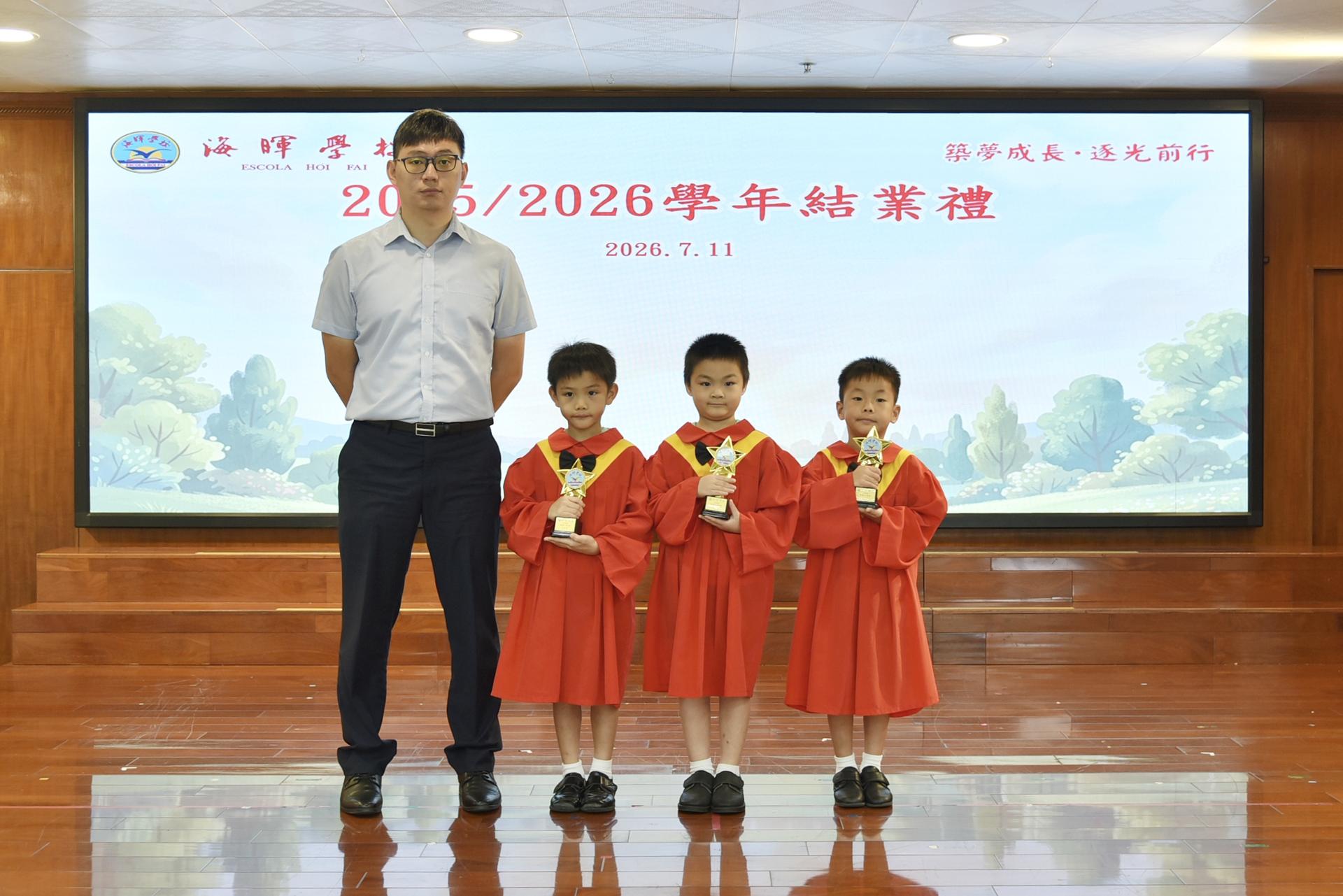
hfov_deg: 48.4
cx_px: 672
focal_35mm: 40
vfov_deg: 33.4
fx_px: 1492
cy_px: 448
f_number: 4.8
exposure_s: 1/90
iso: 400
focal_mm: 40
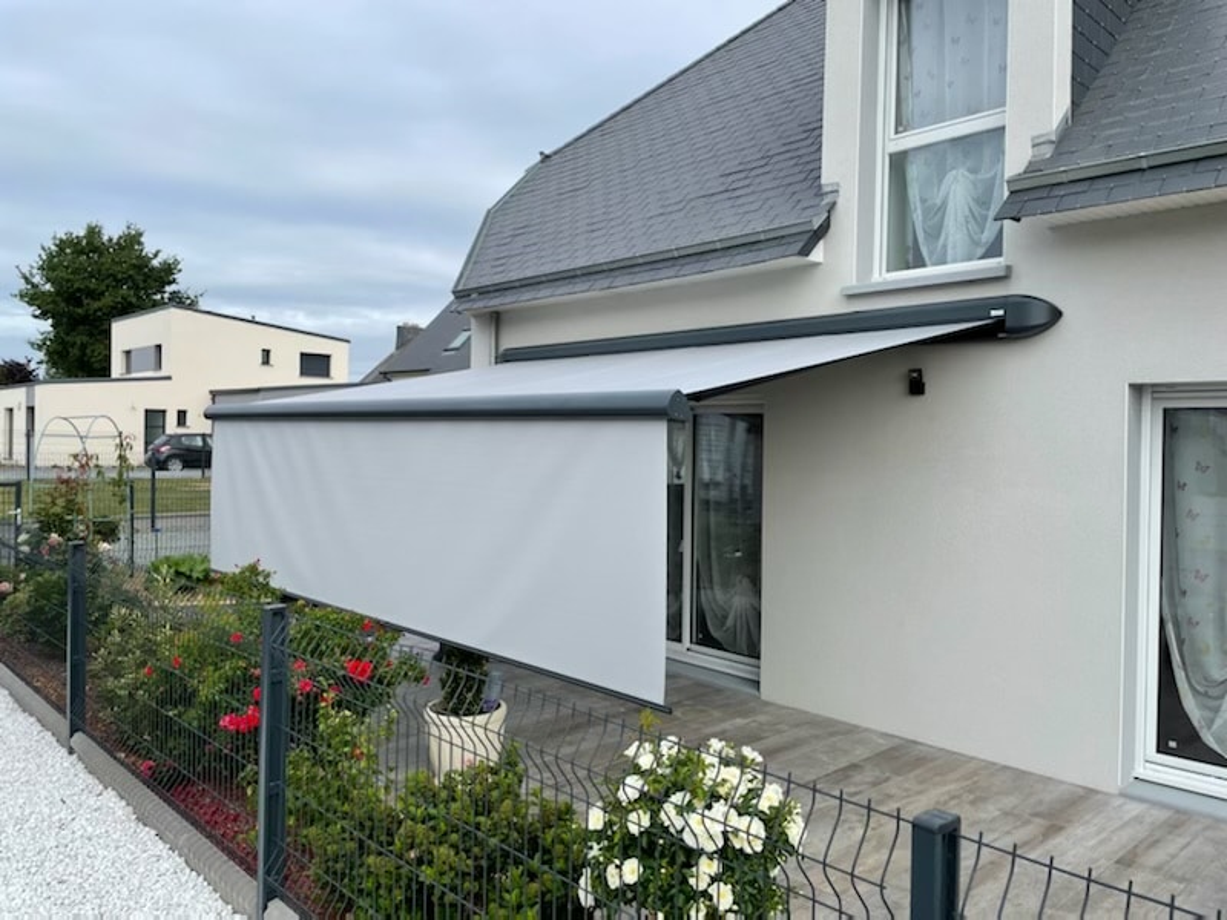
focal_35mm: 26
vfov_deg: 53.1
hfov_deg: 67.3
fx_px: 922
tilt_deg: -0.3
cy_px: 460
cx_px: 614
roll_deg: -0.7
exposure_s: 1/2398
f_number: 1.6
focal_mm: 4.2
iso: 32
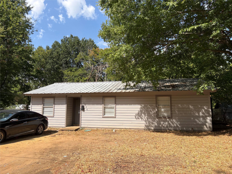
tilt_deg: +6.0
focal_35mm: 26
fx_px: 174
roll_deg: +0.1
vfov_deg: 53.1
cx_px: 116
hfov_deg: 67.3
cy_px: 87
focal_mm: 5.96
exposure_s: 1/2639
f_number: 1.6
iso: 50
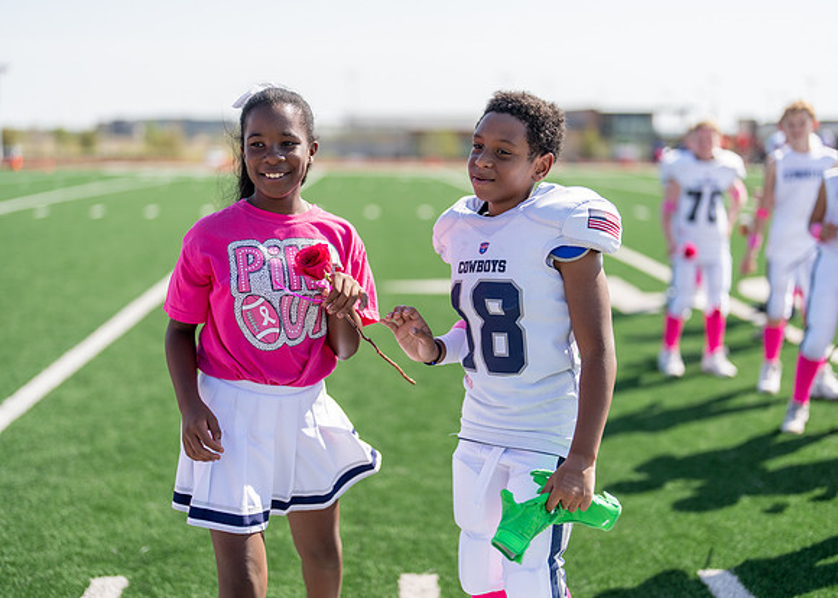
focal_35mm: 52
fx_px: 1247
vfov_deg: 27.0
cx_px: 419
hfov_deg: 37.2
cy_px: 299
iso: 100
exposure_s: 1/10000
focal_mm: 50
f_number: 1.2
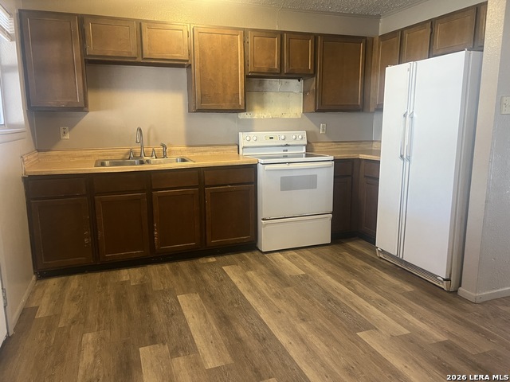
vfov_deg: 53.1
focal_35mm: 26
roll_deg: +0.1
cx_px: 255
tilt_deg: -10.2
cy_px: 191
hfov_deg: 67.3
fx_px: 383
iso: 320
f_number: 1.5
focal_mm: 5.7
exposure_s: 1/60
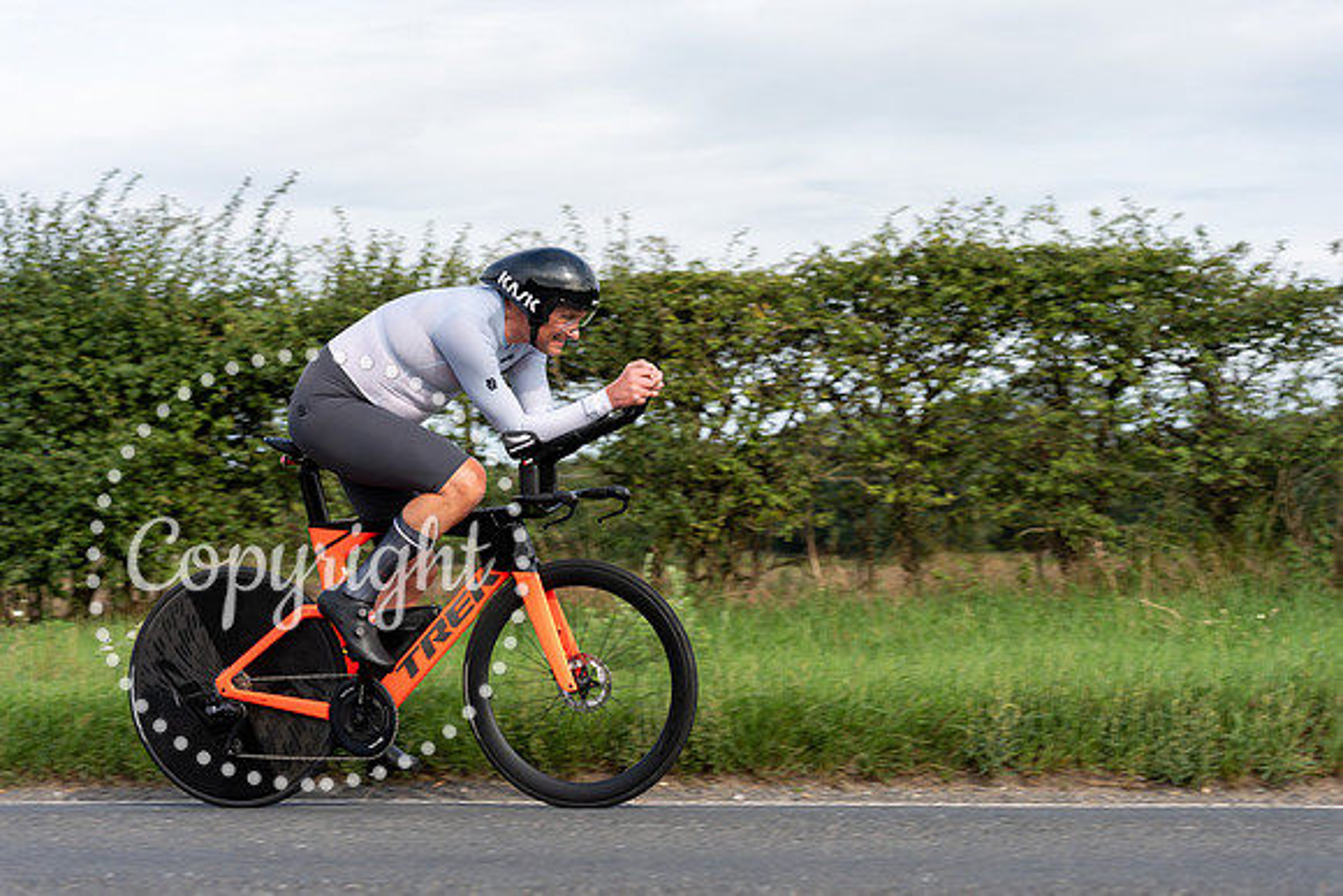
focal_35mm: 78
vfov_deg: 17.5
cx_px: 672
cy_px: 448
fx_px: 2905
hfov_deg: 26.0
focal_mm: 74
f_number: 4
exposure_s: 1/640
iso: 125
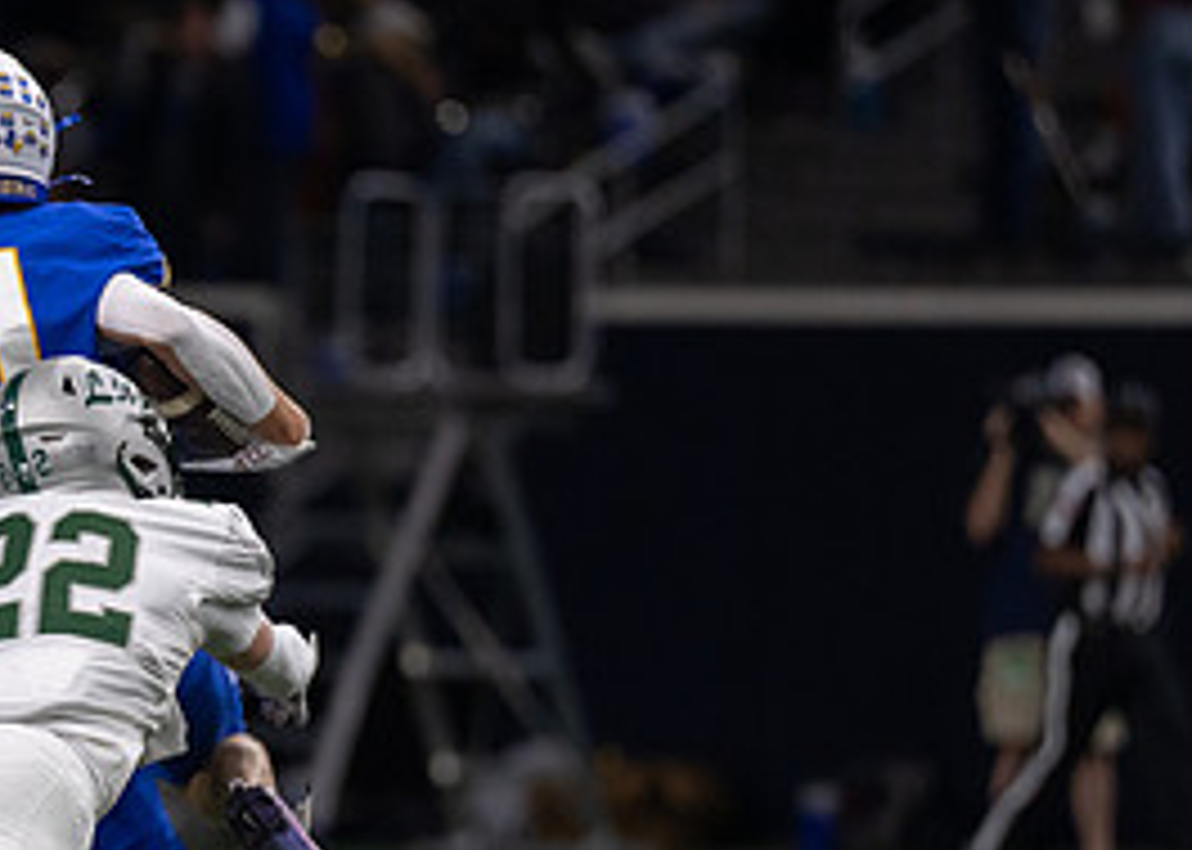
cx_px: -49
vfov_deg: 2.5
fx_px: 19558
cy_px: 518
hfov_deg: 3.5
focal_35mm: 578
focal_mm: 200
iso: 1600
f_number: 2.8
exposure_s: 1/1250
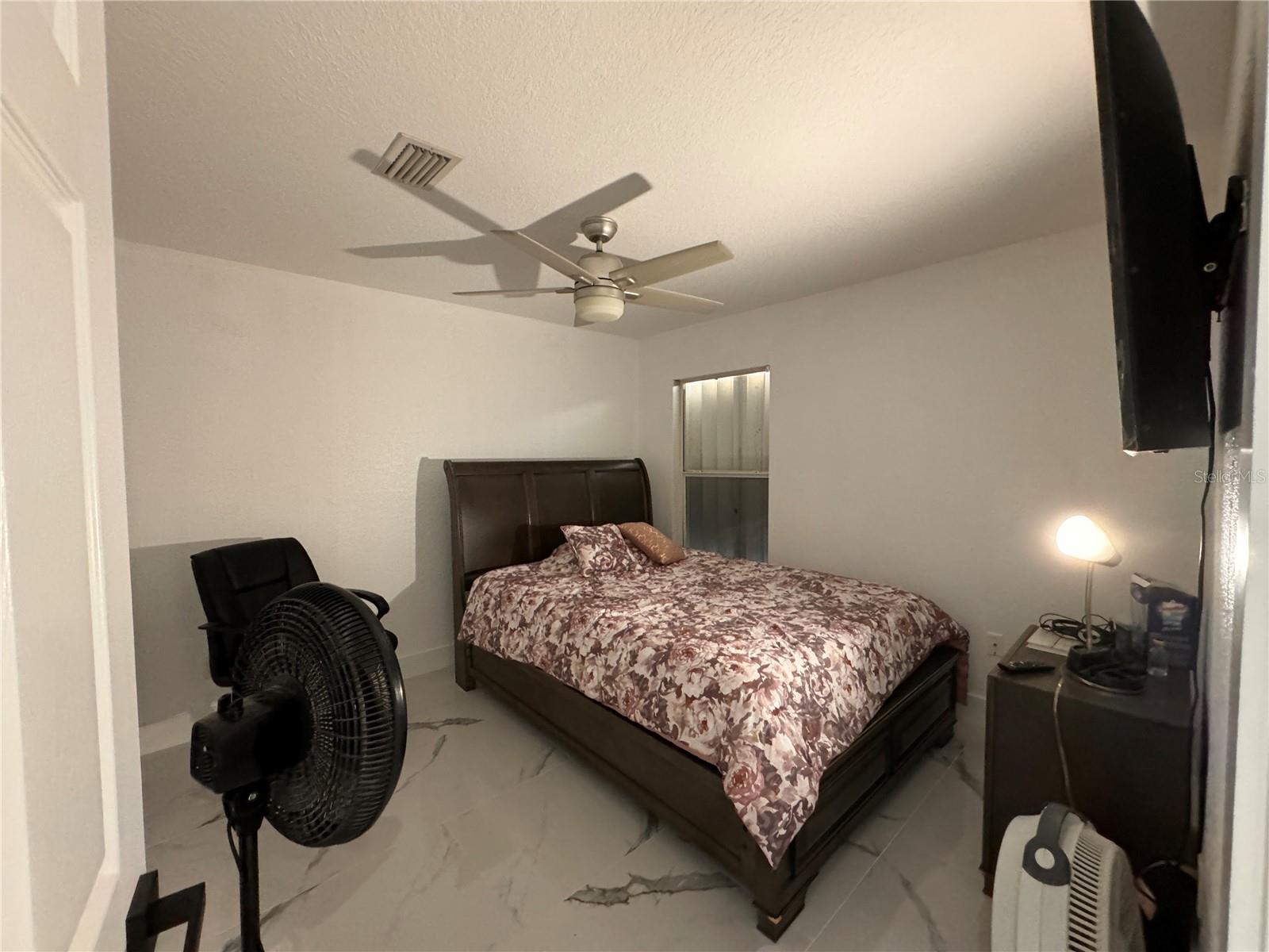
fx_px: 513
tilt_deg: -3.5
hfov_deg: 102.1
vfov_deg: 85.7
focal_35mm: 14
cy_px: 476
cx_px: 634
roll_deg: +0.5
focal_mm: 2.22
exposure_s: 1/60
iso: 800
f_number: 2.2
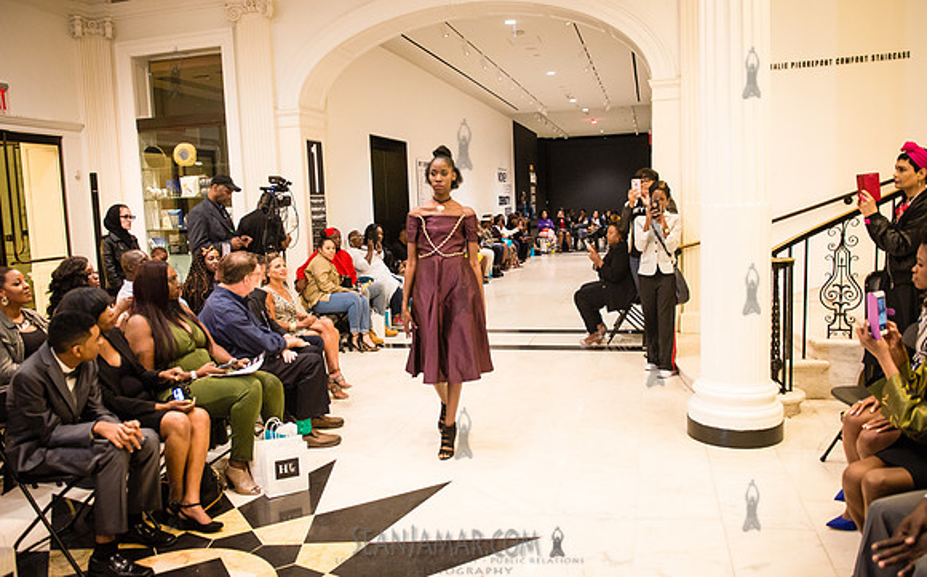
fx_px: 702
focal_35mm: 28
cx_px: 467
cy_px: 286
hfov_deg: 66.9
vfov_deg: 44.7
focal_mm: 24
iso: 4000
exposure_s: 1/200
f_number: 3.5
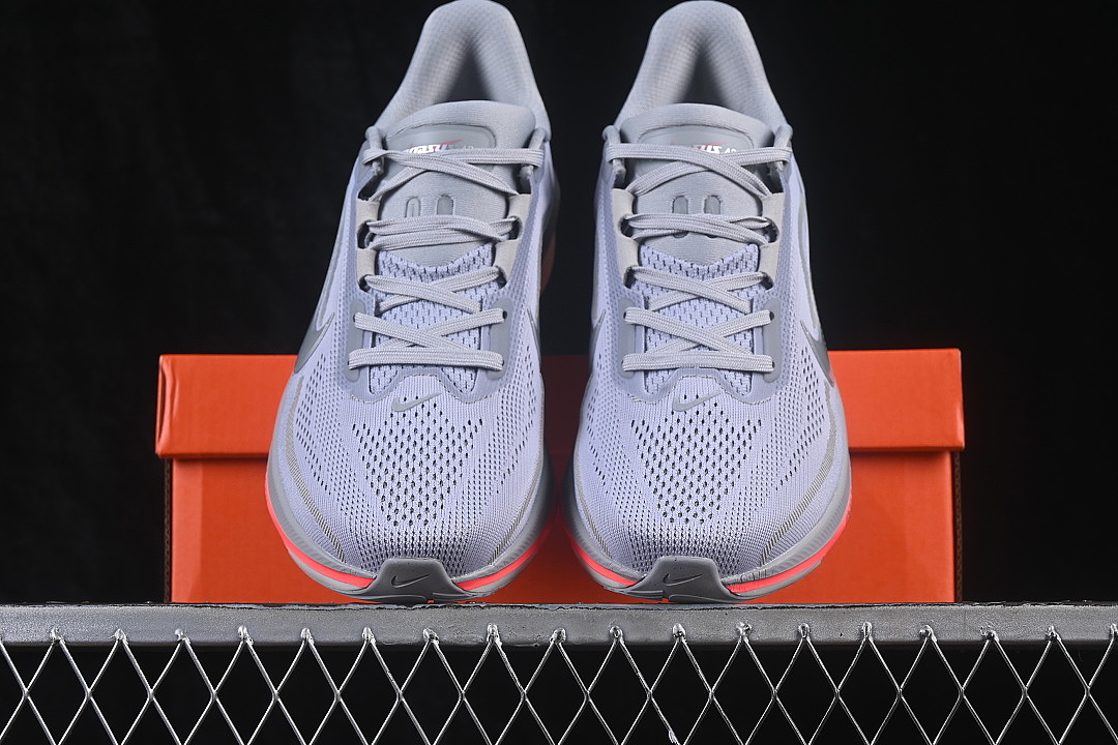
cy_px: 372
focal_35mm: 75
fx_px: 2329
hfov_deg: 27.0
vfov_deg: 18.2
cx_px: 559
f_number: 8
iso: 160
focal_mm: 50
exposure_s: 1/80
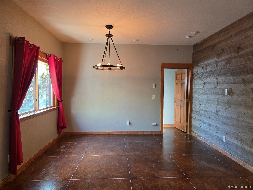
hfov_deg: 73.9
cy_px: 95
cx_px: 126
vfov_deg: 58.9
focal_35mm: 23
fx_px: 168
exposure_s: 1/120
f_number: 1.7
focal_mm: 6.3
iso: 320
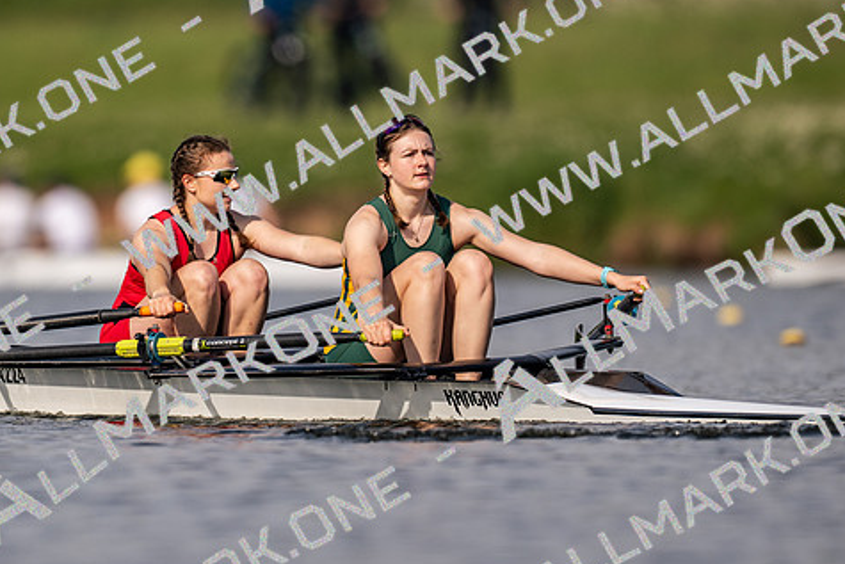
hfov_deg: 1.9
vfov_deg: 1.3
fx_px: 25802
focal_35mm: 1099
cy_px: 275
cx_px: 342
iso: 200
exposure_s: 1/2500
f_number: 4
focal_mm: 600
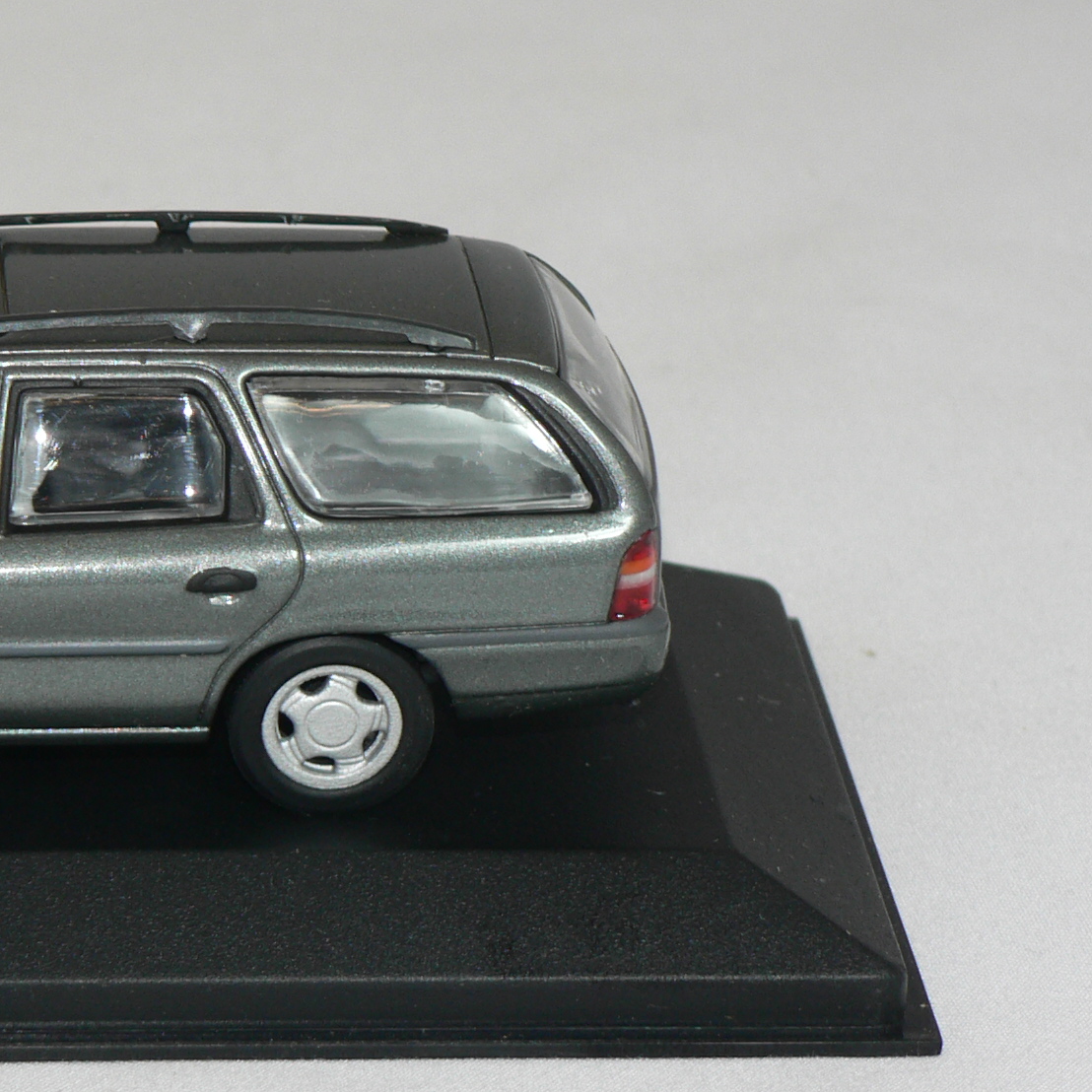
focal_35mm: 194
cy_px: 551
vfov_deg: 9.0
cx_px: 16
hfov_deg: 9.0
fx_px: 6924
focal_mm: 15.8
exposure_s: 1/60
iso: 80
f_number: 3.2
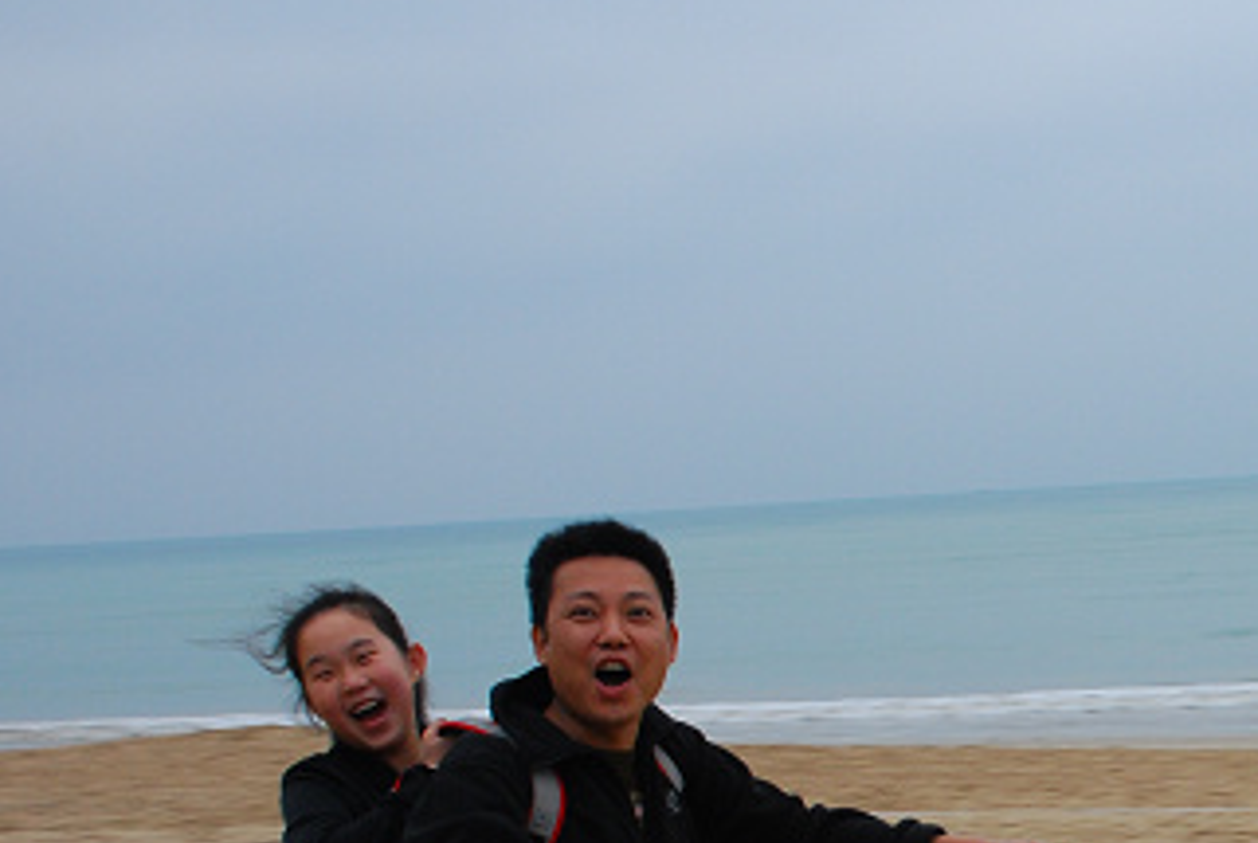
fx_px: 2449
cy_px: 853
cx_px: 1234
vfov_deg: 19.0
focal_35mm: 70
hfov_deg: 27.3
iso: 320
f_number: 6.7
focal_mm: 22
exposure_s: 1/250
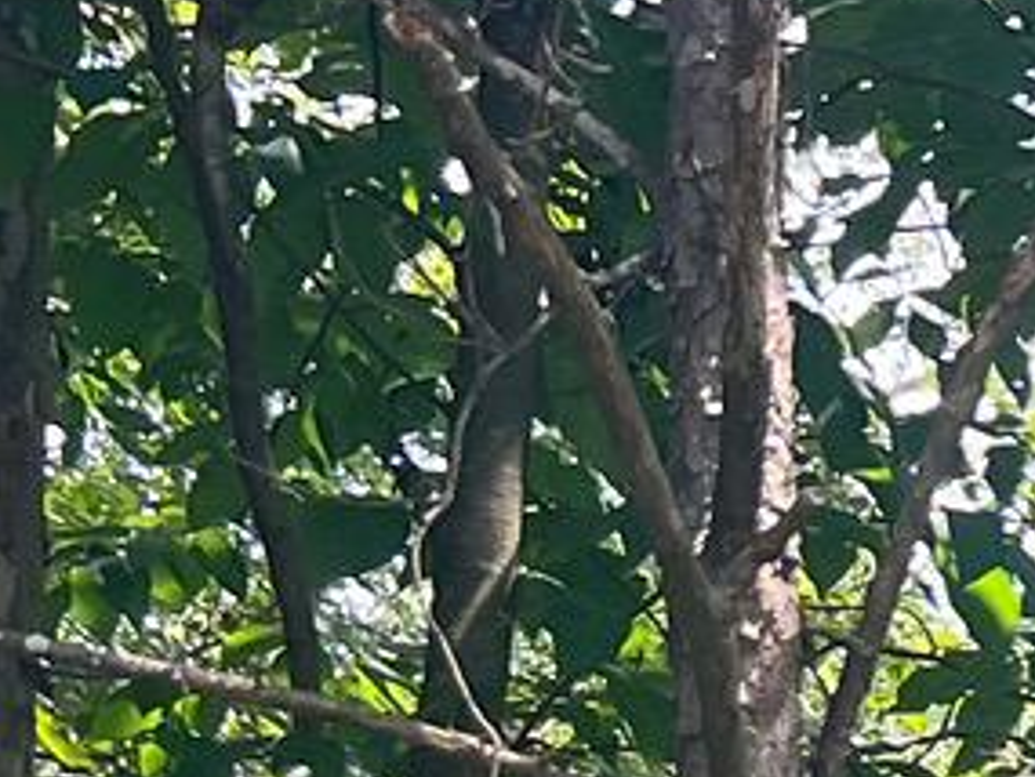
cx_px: 2844
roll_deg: +1.2
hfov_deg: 9.0
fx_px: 5594
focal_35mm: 187
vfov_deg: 7.1
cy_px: 2385
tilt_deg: +3.2
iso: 40
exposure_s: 1/239
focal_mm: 5.7
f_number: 1.5
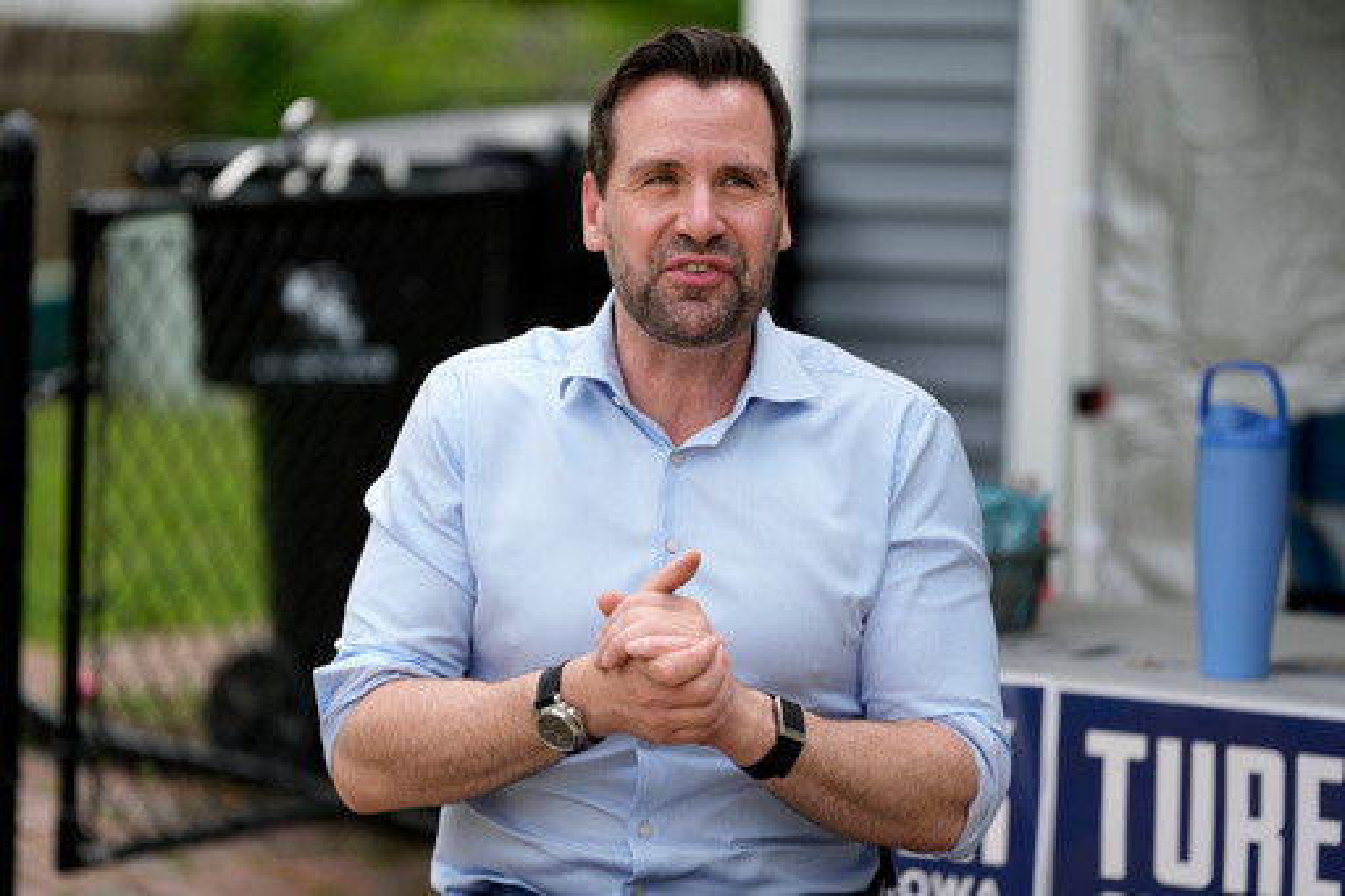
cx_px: 672
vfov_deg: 9.5
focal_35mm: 145
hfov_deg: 14.2
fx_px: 5415
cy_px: 448
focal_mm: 145
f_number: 2.8
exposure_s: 1/3200
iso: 400
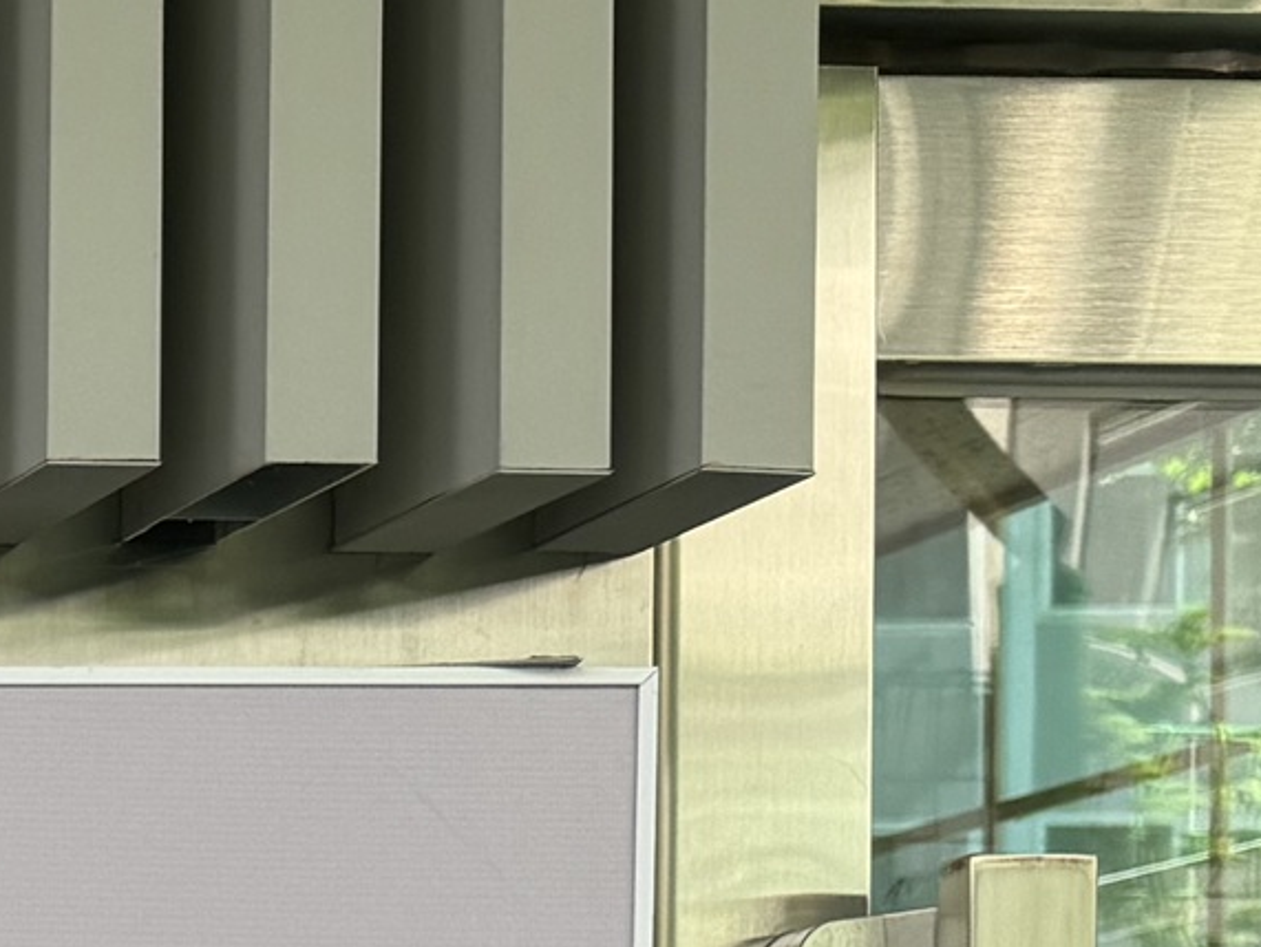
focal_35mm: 126
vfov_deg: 11.2
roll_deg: +0.3
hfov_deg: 12.6
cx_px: -1630
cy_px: 1543
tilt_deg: +0.2
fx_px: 4593
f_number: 1.78
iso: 80
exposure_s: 1/374
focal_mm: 6.76
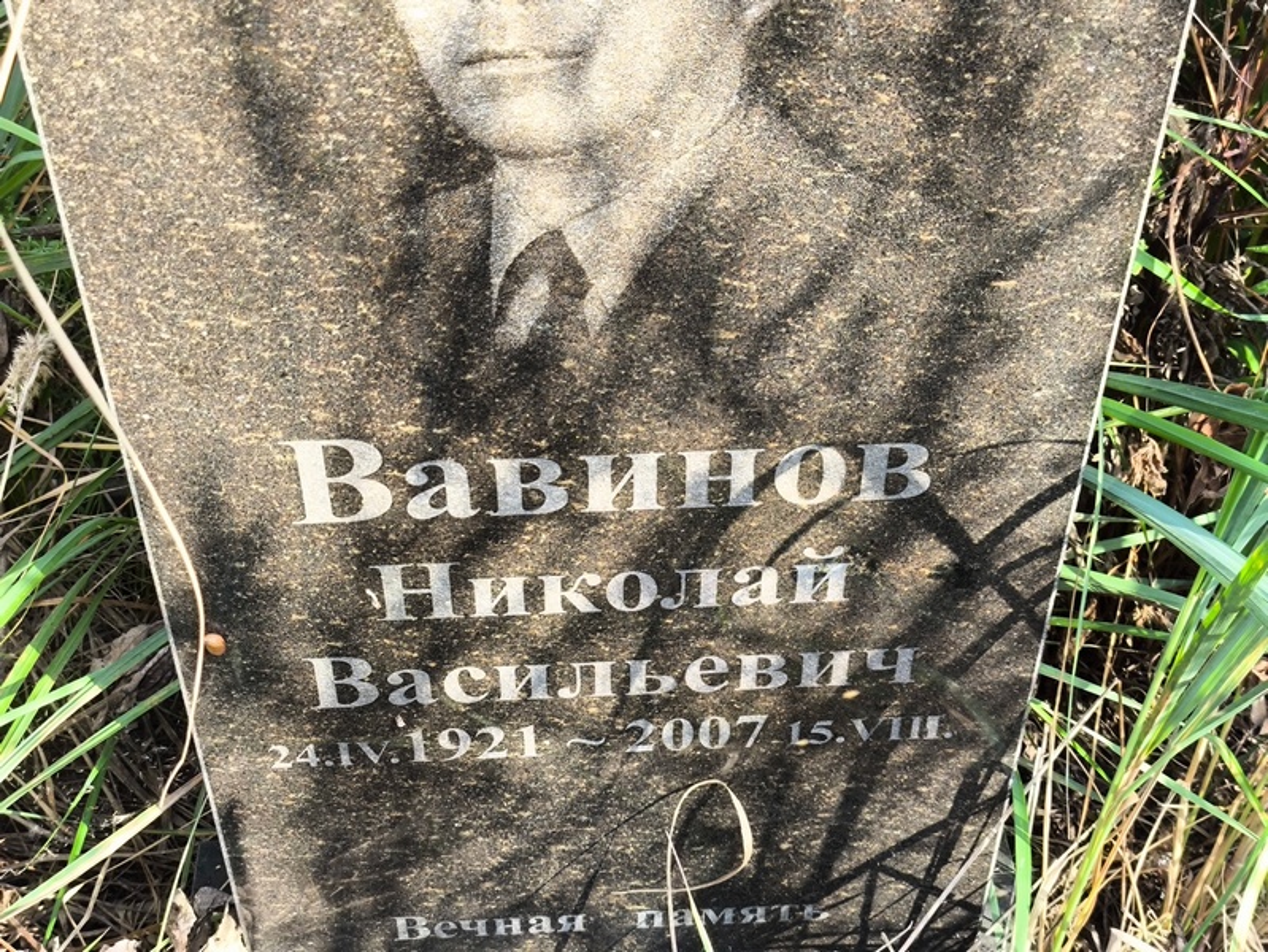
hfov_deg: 38.2
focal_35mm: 50
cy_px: 476
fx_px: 1832
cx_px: 634
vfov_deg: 29.1
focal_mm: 4.71
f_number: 1.7
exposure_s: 1/133
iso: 50
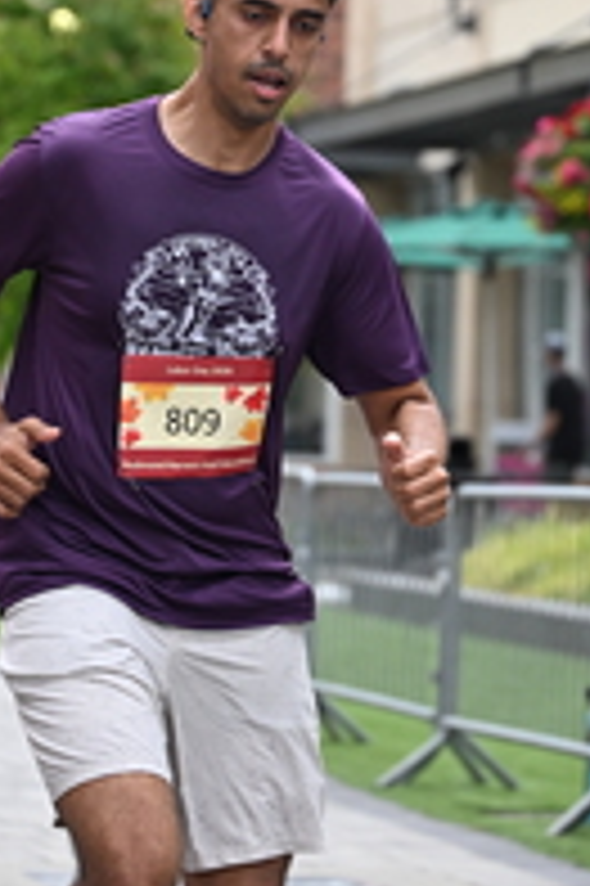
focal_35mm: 207
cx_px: 272
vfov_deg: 9.9
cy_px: 13
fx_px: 5097
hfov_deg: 6.6
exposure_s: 1/2500
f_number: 2.8
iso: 640
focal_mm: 74
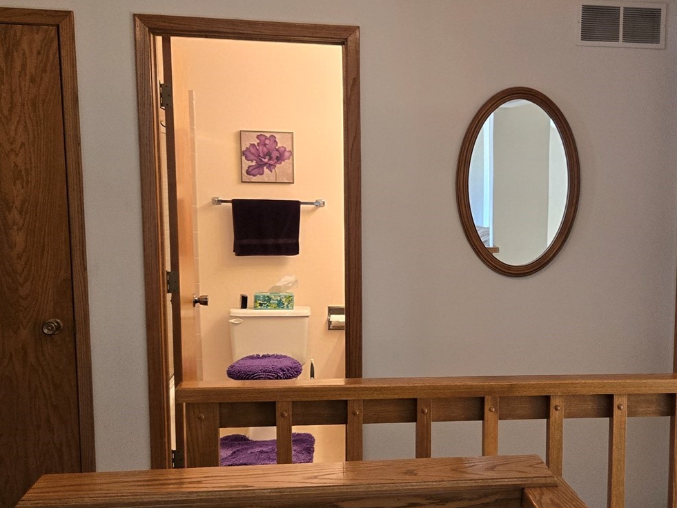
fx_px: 939
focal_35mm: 48
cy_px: 305
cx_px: 495
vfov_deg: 30.2
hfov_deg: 38.8
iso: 320
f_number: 1.8
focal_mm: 5.4
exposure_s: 1/120
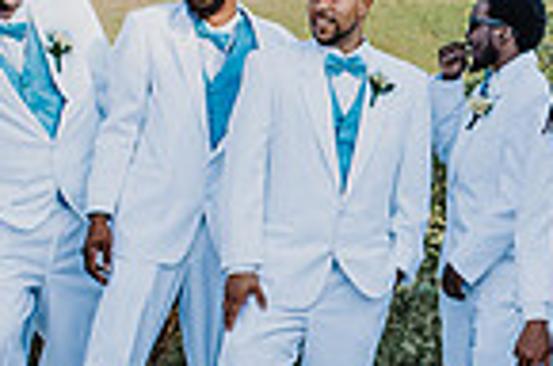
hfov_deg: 13.0
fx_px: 2406
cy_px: 189
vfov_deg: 8.7
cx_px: 476
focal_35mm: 157
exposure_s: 1/1250
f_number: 3.2
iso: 160
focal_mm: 35
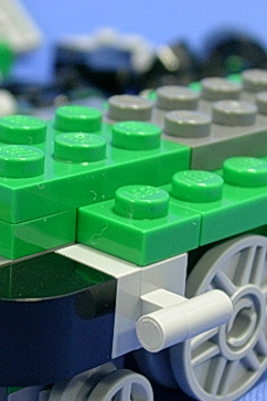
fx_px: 1224
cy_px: 239
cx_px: 125
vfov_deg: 18.6
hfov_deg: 12.5
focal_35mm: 110
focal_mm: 9
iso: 70
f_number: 3.4
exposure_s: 1/15.1
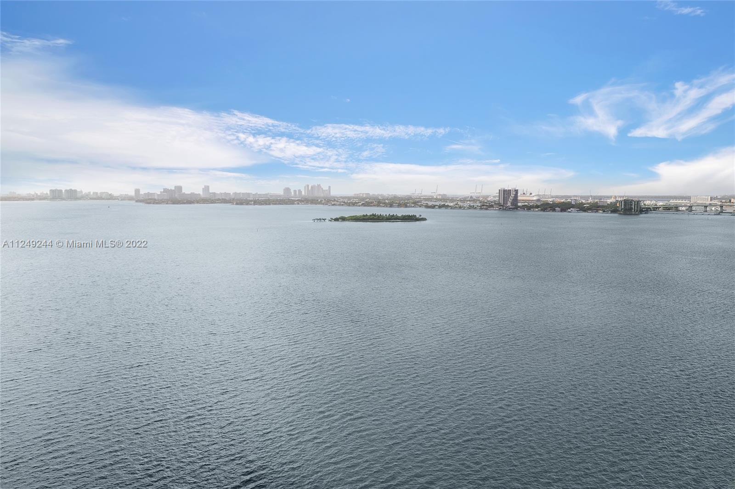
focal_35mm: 28
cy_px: 244
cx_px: 368
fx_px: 571
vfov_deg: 46.4
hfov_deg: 65.5
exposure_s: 1/240
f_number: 3.5
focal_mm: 10.26
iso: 200
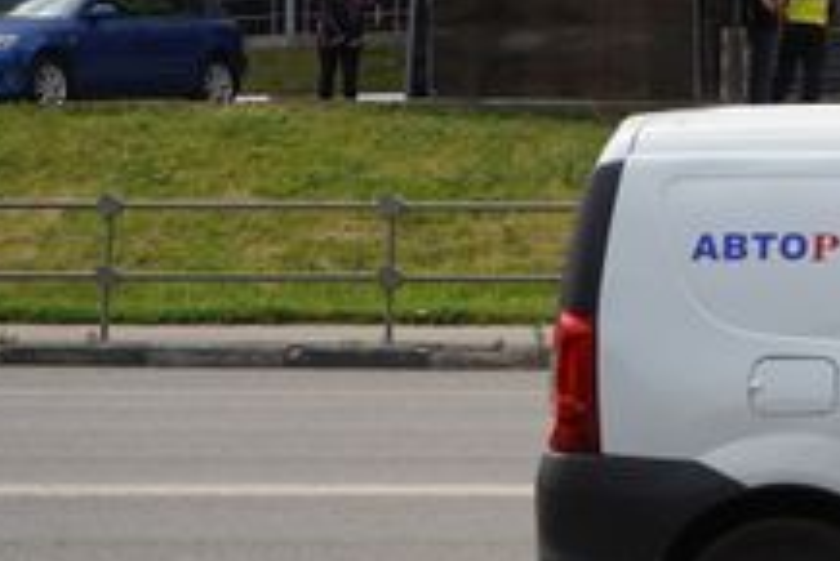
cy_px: -39
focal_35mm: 158
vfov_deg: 8.6
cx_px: 1264
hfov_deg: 12.4
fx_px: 3689
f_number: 7.1
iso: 100
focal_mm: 49
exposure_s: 1/400
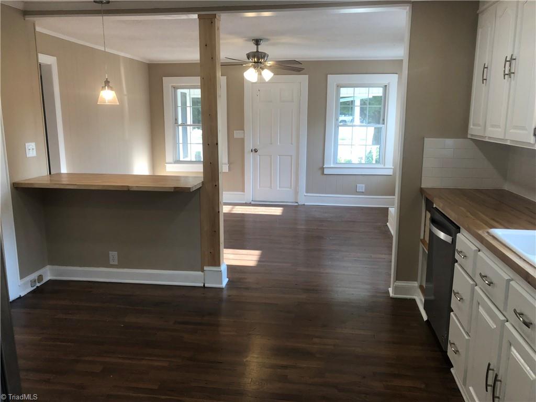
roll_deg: -0.2
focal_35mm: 28
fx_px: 434
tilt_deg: -12.6
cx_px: 268
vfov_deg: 49.7
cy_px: 201
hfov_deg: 63.4
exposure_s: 1/120
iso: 50
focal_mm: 3.99
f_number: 1.8
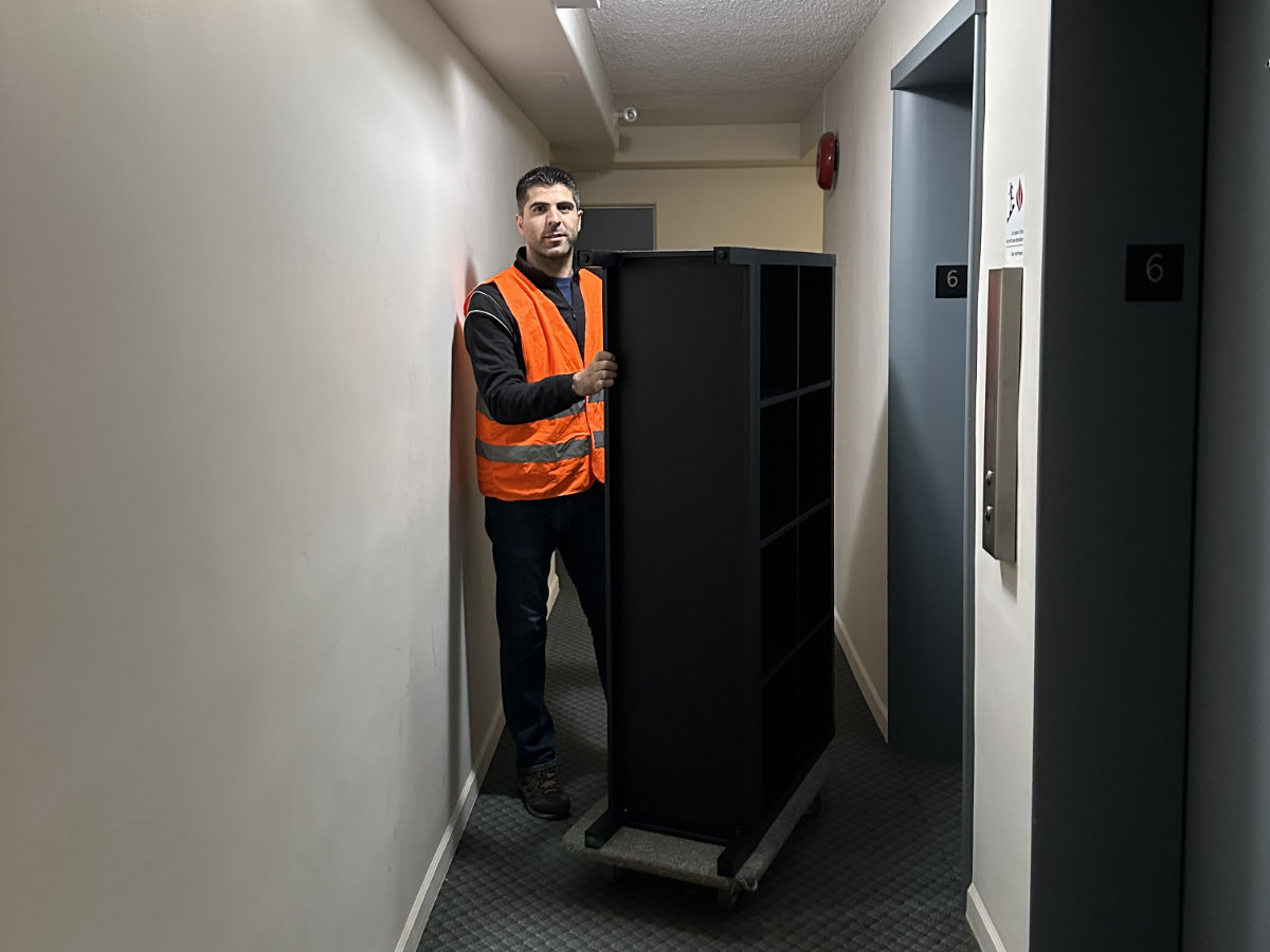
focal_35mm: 24
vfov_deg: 56.8
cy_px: 476
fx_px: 881
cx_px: 635
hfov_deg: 71.6
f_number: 1.8
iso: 160
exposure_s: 1/121
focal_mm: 6.8
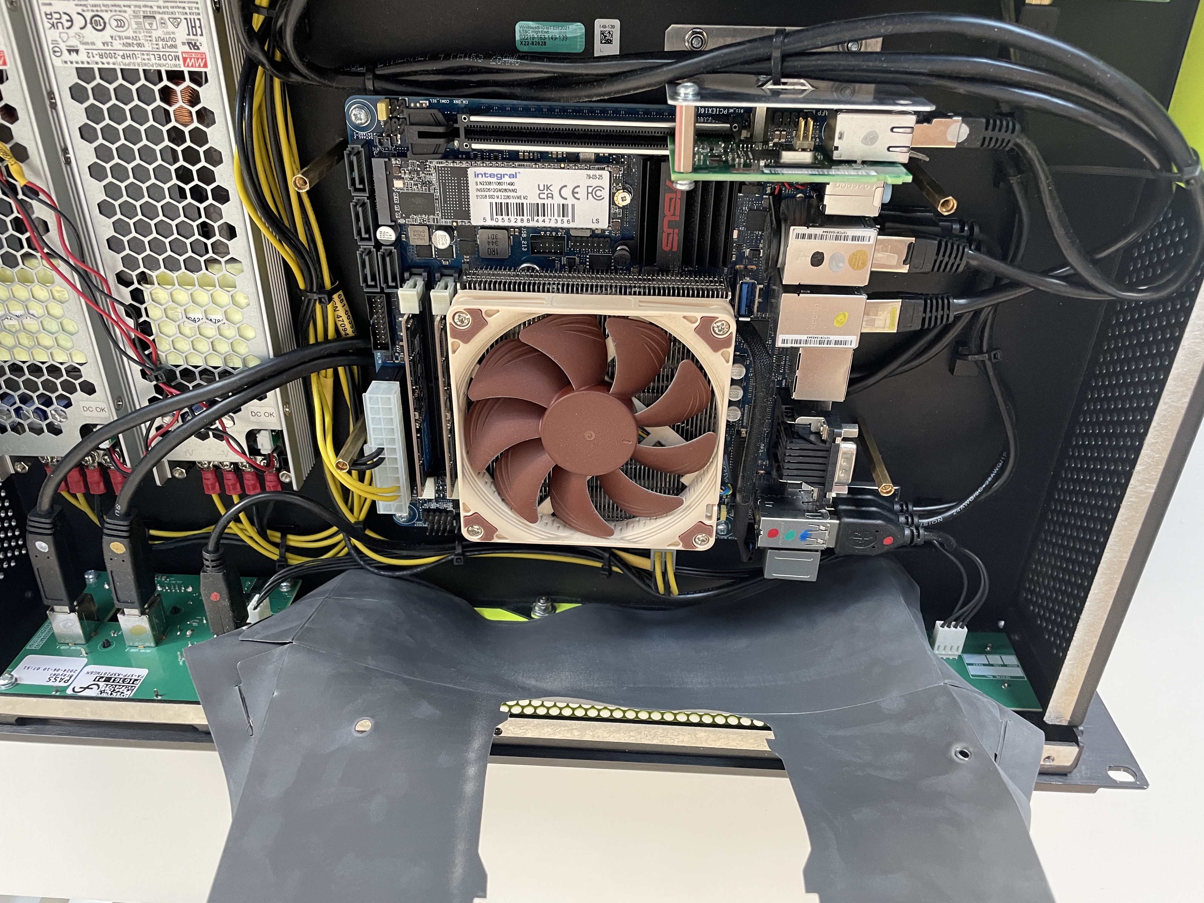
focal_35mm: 26
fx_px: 904
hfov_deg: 67.3
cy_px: 452
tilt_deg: -58.8
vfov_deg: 53.1
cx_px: 602
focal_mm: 4.2
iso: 160
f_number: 1.6
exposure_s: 1/60
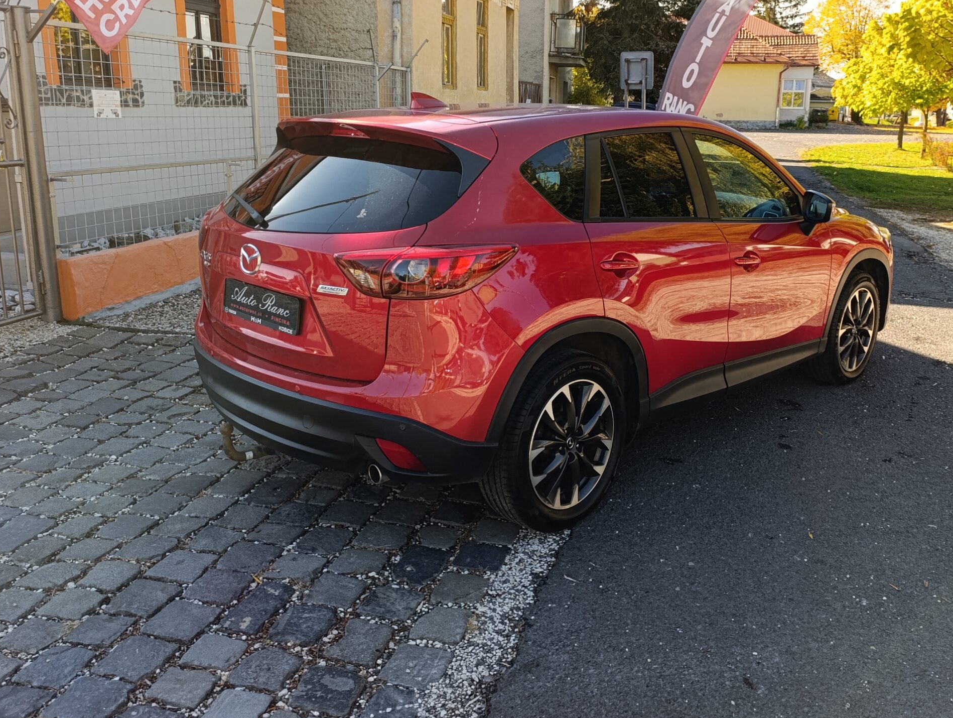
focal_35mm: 31
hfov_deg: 58.0
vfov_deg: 45.4
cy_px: 307
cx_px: 547
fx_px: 855
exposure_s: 1/123
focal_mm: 6.14
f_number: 1.6
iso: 50
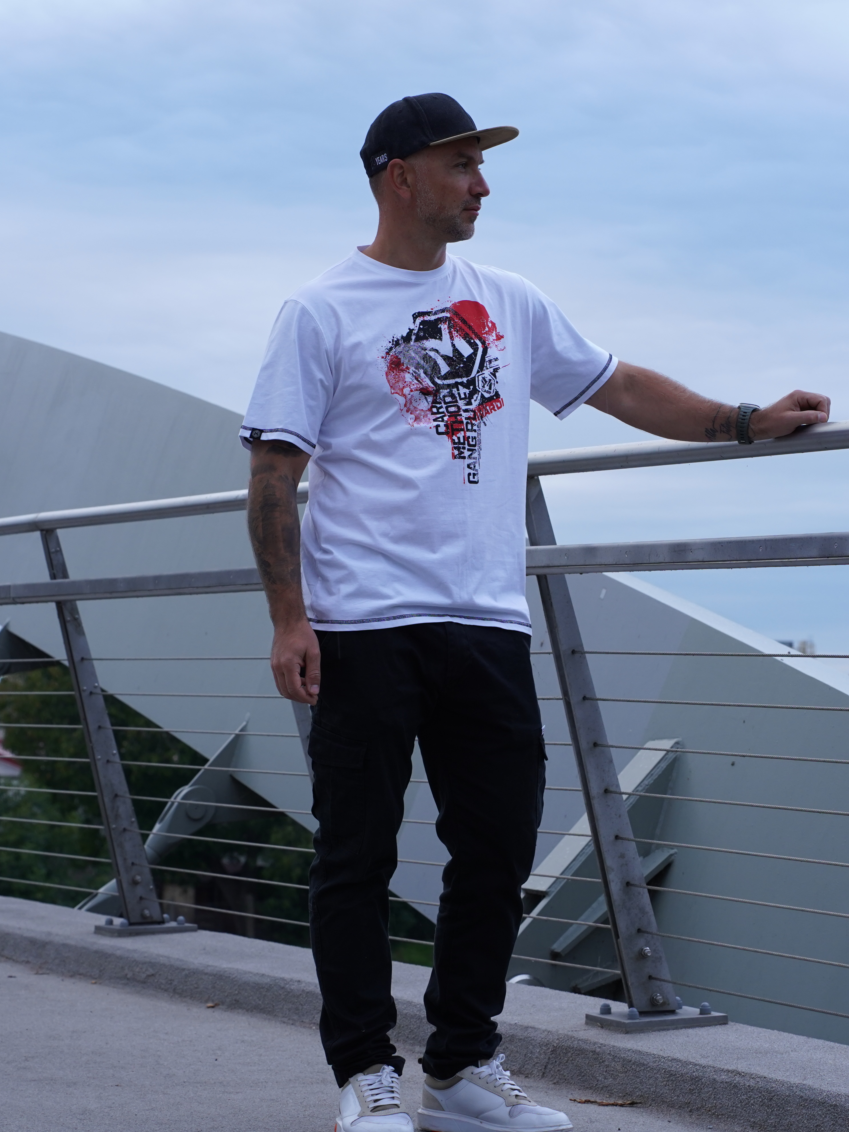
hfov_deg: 13.6
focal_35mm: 109
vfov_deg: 18.0
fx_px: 3564
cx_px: 485
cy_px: 569
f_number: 8
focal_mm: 75
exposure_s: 1/125
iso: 800
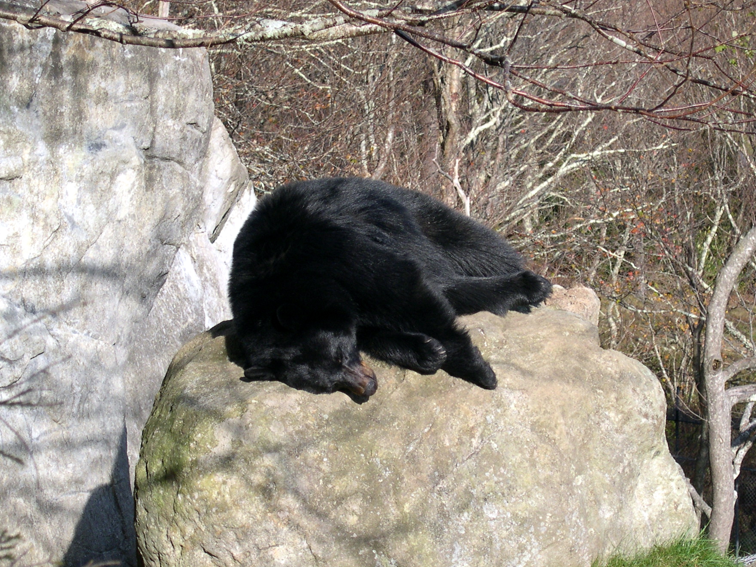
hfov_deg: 13.4
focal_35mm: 147
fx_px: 3210
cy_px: 294
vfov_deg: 10.1
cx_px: 351
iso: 100
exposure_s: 1/341
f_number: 4.9
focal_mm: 24
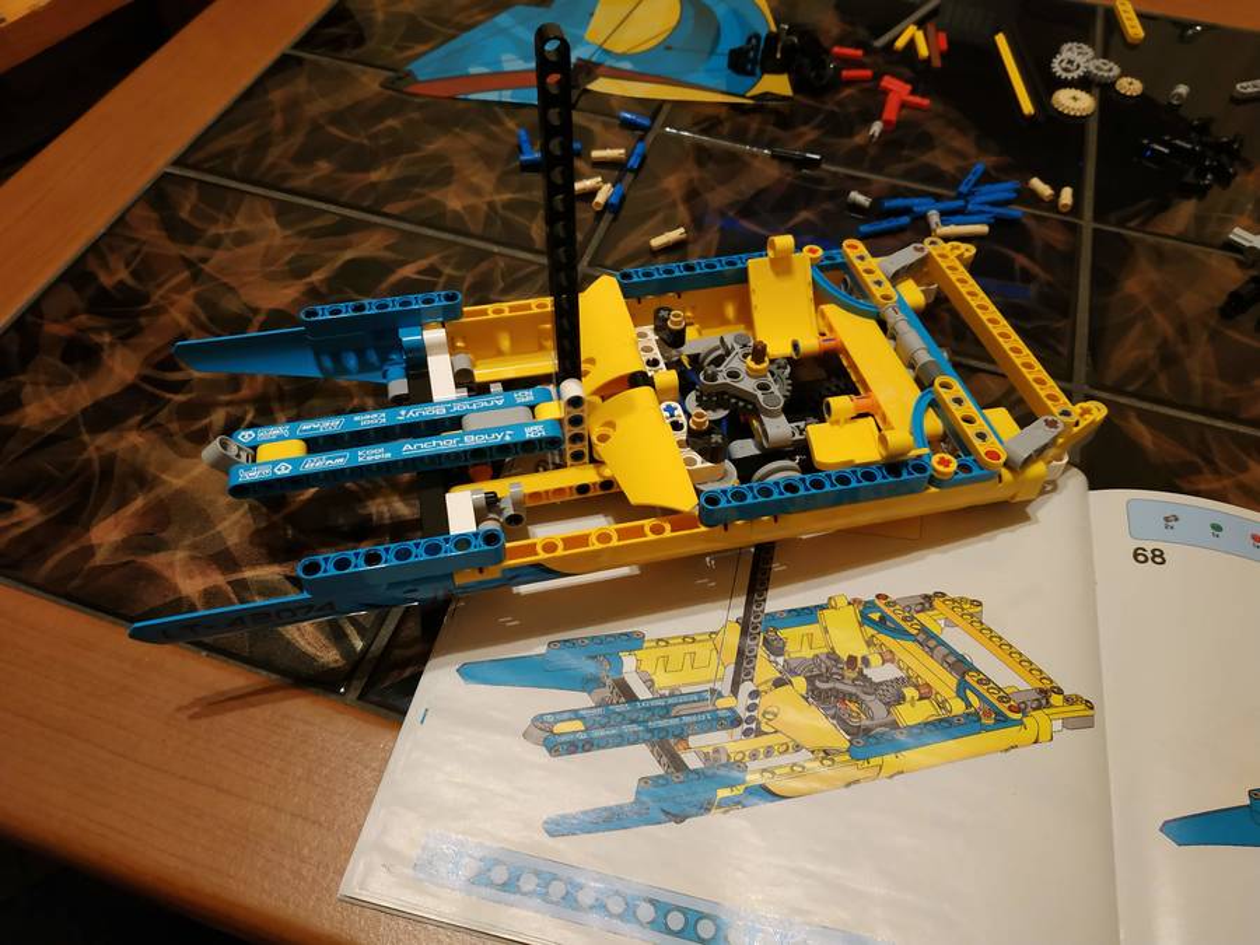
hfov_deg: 71.6
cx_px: 630
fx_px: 874
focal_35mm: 24
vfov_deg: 56.8
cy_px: 472
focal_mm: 3.94
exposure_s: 1/20
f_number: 1.9
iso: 500
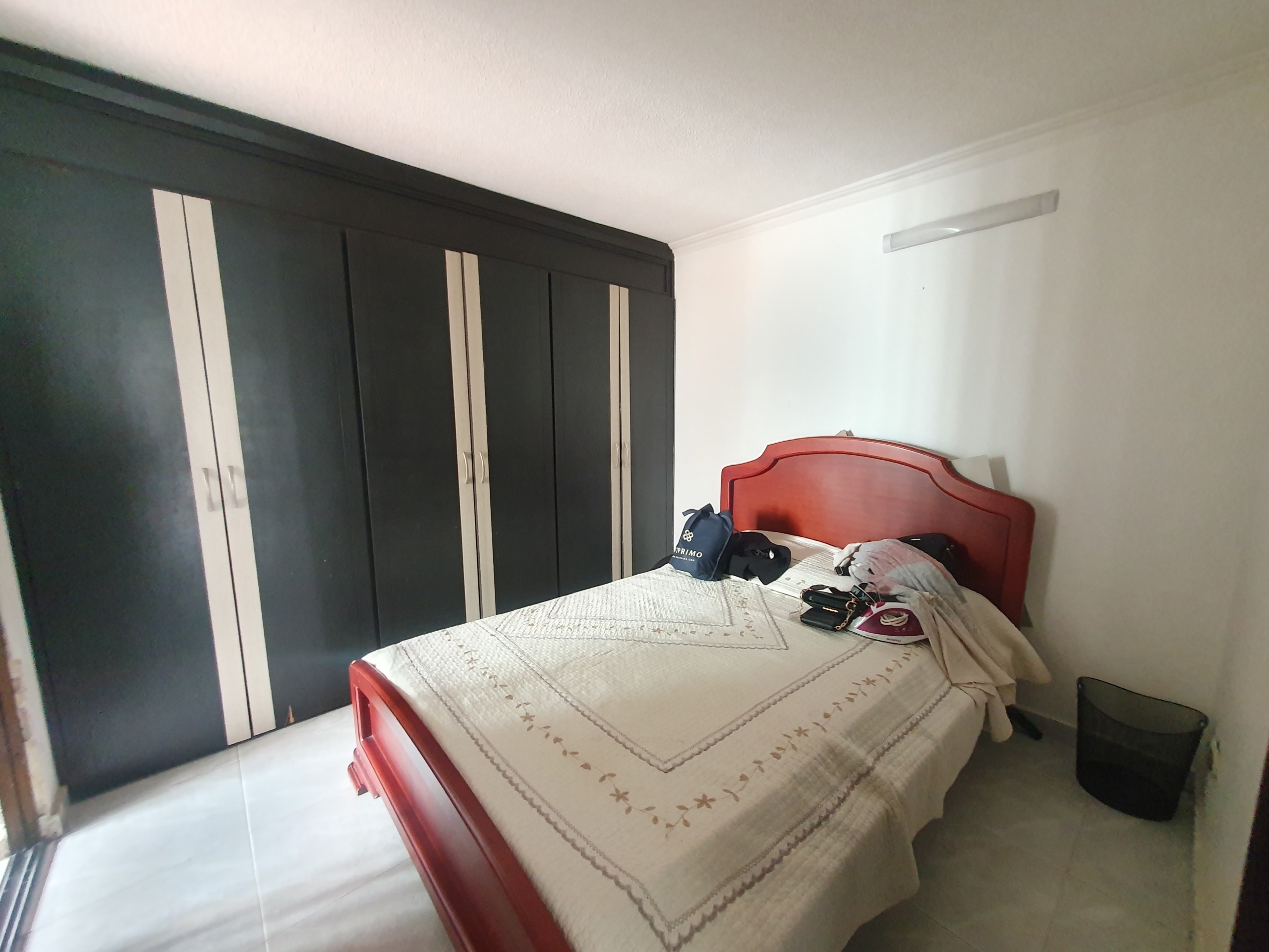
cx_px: 634
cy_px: 476
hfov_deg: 106.2
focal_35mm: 13
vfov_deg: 89.9
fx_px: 477
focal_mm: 1.8
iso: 640
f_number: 2.2
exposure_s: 1/17
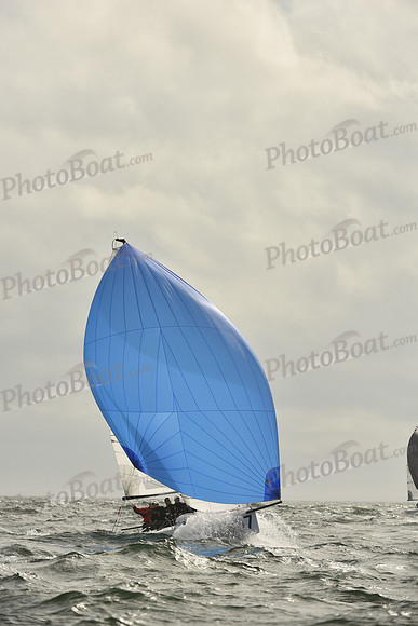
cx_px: 209
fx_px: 4177
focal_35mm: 240
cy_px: 313
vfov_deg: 8.6
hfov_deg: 5.7
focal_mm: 240
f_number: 9
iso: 320
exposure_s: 1/1600
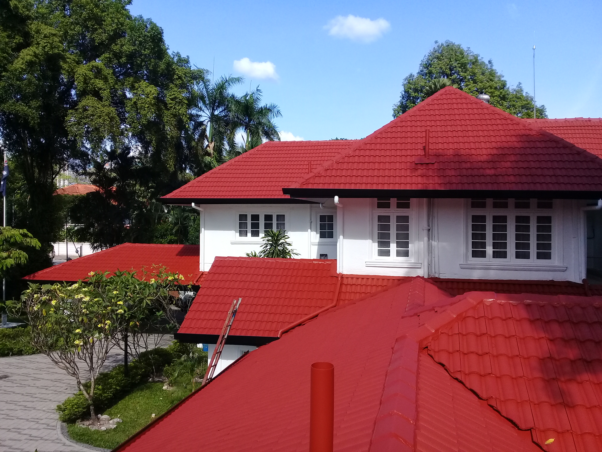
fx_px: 539
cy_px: 226
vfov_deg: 45.4
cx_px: 301
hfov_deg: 58.4
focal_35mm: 31
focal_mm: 3.3
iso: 50
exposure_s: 1/949
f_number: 2.2
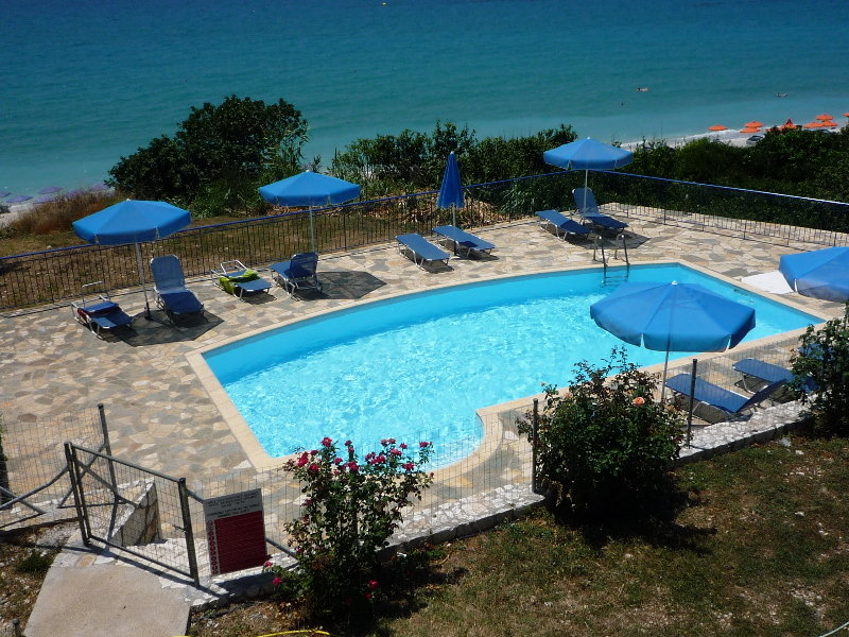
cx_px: 424
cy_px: 318
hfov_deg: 50.1
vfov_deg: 38.7
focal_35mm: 37
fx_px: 907
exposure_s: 1/800
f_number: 6.3
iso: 100
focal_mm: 4.5
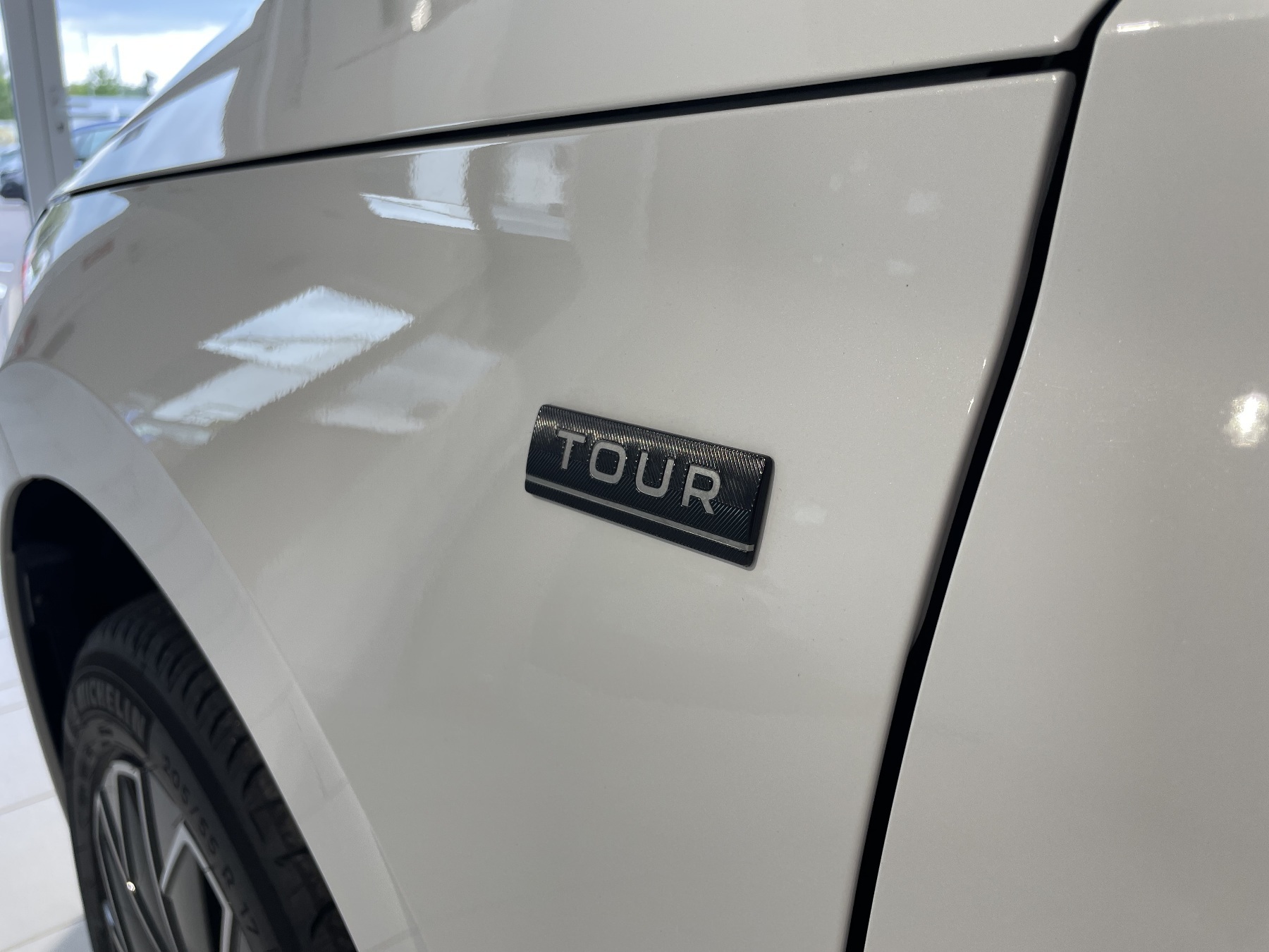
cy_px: 476
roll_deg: -1.3
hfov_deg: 67.3
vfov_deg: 53.1
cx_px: 634
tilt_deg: -18.4
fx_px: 953
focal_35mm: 26
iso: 32
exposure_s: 1/129
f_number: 1.6
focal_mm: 4.2
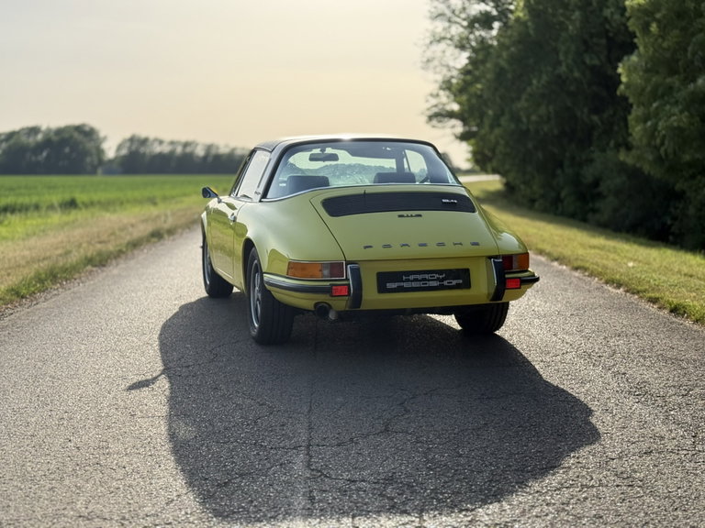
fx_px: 978
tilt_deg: -3.8
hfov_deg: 39.7
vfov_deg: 30.3
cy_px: 264
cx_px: 352
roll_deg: -0.9
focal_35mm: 48
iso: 100
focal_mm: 6.76
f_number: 1.78
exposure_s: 1/4878
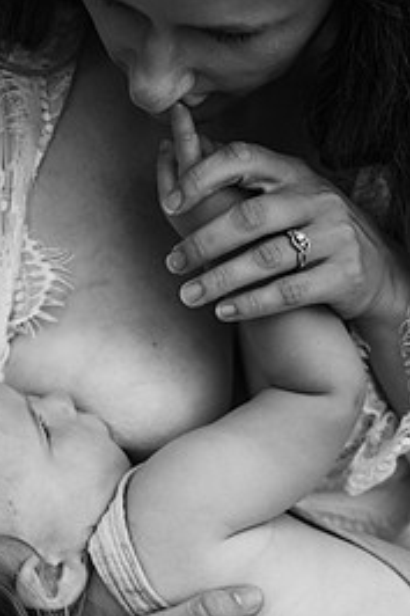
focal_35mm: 100
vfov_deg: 20.2
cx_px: 72
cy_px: 496
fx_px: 1710
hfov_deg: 13.6
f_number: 2.8
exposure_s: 1/1000
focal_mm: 59
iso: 500
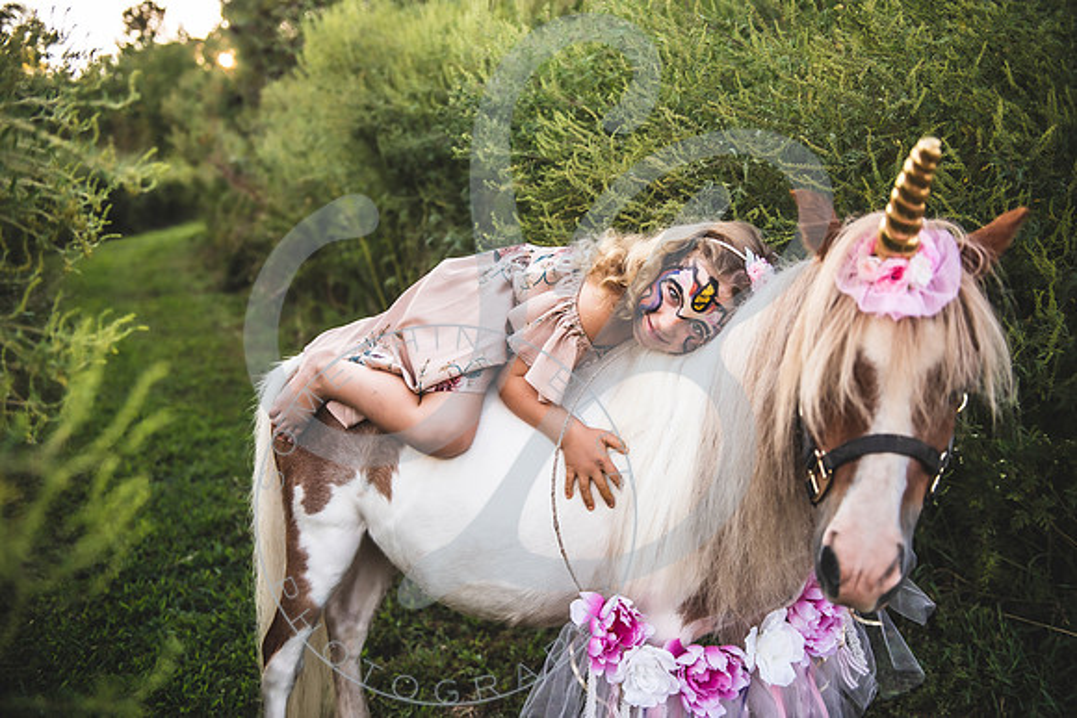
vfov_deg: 37.9
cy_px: 359
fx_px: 1047
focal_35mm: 35
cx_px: 538
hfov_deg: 54.4
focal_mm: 35
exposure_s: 1/200
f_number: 2.8
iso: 100
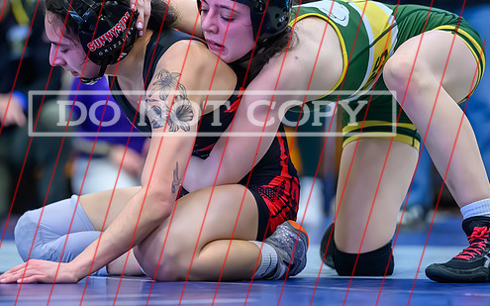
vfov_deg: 4.7
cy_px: 131
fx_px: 3765
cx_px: 180
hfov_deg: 7.4
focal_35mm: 282
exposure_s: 1/640
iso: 8000
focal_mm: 185
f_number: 2.8
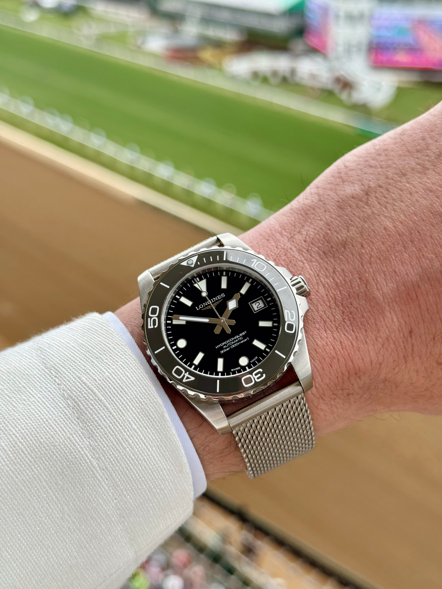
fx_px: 817
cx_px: 221
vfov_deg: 39.7
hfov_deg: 30.3
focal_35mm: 48
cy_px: 294
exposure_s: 1/1883
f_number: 1.78
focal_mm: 6.76
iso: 64
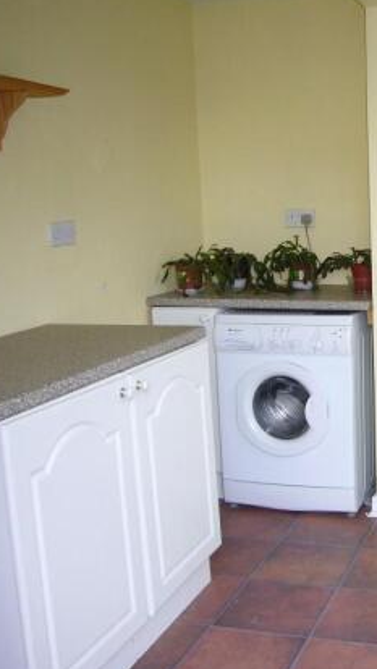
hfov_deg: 26.3
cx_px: 373
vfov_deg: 47.3
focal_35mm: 43
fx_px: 764
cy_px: 345
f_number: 2.8
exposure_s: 1/30
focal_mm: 4.6
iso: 100
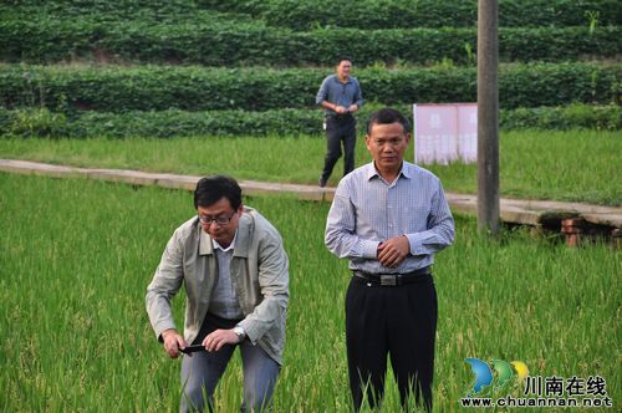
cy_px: 206
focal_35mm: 158
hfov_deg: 13.1
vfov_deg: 8.7
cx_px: 311
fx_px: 2718
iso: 400
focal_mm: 105
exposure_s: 1/200
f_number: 5.6
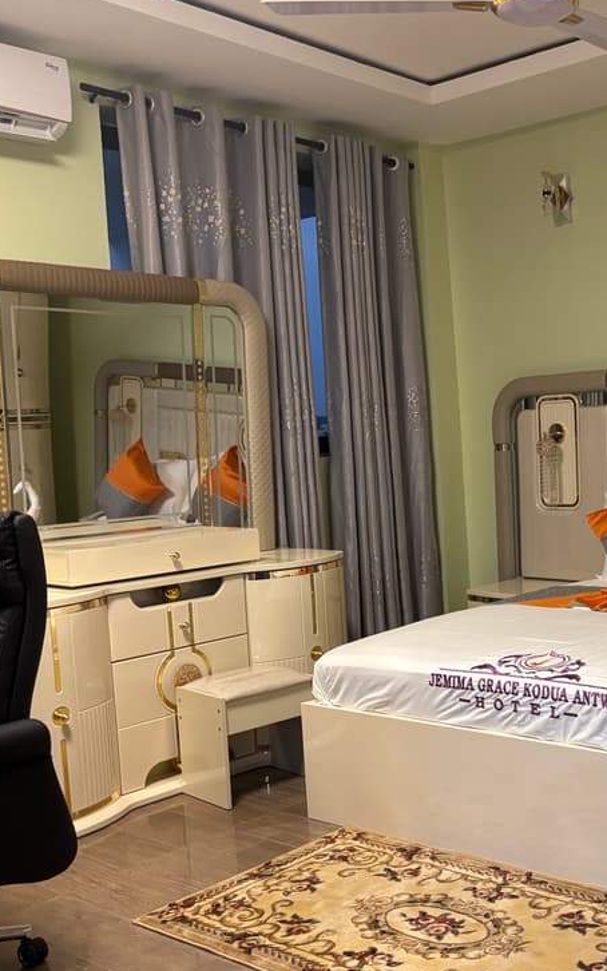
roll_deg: +2.9
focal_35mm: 41
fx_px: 1085
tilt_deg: -6.8
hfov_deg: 30.0
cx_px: 541
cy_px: 534
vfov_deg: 48.1
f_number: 1.6
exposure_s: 1/60
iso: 250
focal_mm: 5.96
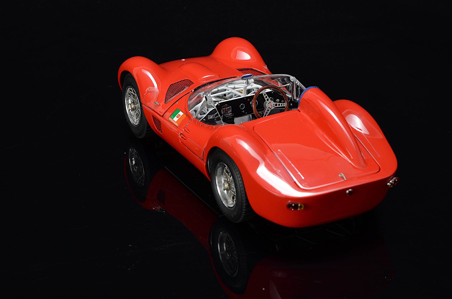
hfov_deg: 19.5
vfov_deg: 13.0
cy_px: 150
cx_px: 226
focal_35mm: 105
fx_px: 1316
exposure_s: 1/20
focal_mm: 70
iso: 400
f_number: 11
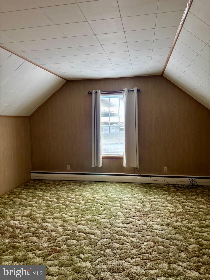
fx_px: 210
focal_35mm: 26
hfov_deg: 53.1
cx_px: 105
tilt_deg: -5.4
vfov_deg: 67.3
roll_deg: +0.3
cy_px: 140
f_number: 1.6
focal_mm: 5.96
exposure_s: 1/121
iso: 40
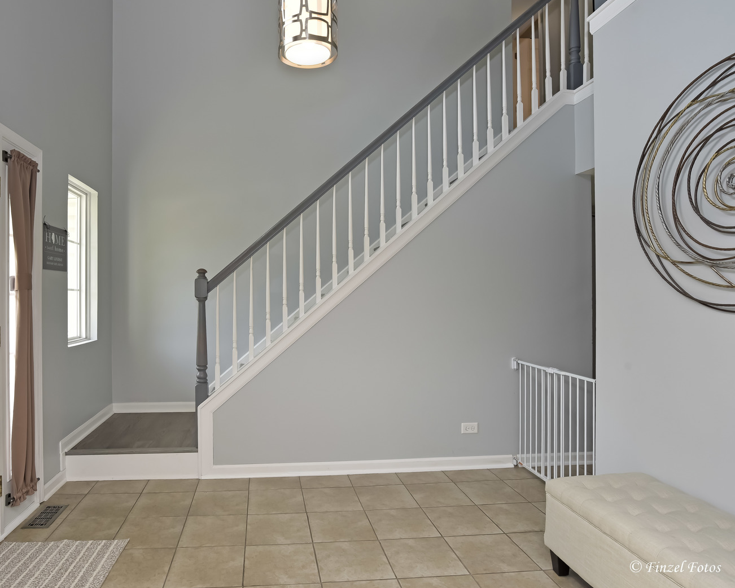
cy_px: 294
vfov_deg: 65.5
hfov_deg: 76.9
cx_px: 299
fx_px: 457
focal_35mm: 21
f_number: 8
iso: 500
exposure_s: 1/60
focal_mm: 18
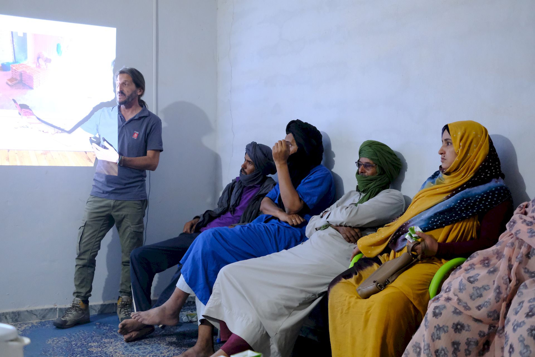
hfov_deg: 47.4
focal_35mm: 41
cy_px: 178
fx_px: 609
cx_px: 268
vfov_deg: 32.6
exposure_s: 1/100
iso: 5000
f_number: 2.8
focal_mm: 27
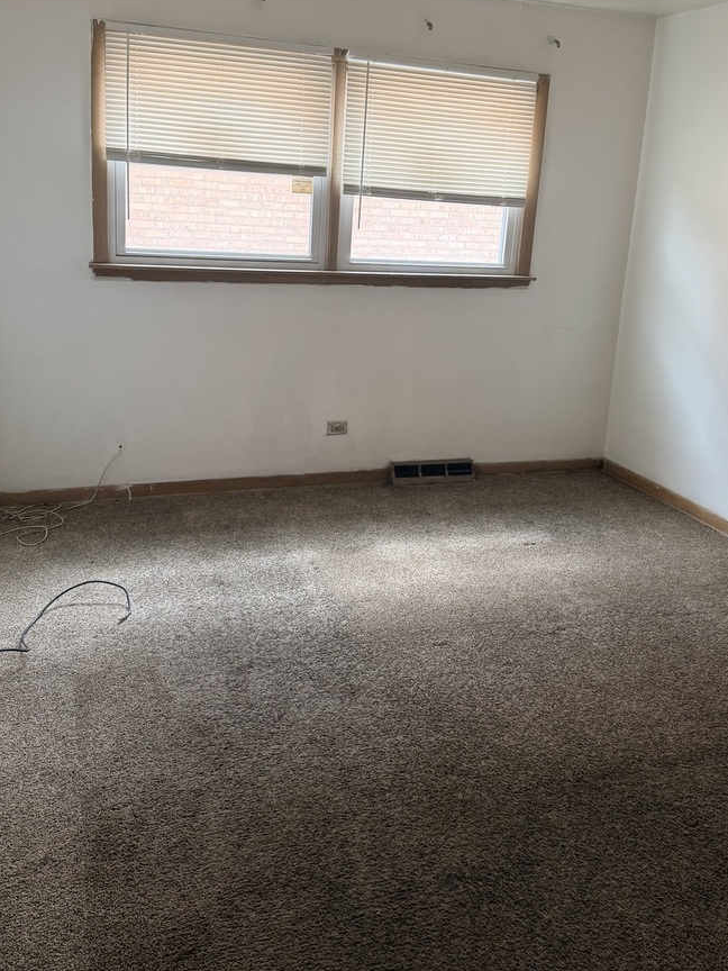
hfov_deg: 46.8
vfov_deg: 59.2
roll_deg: -3.3
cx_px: 373
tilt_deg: -12.0
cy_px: 365
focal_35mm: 30
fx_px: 841
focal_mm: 6.76
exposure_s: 1/139
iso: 160
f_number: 1.78
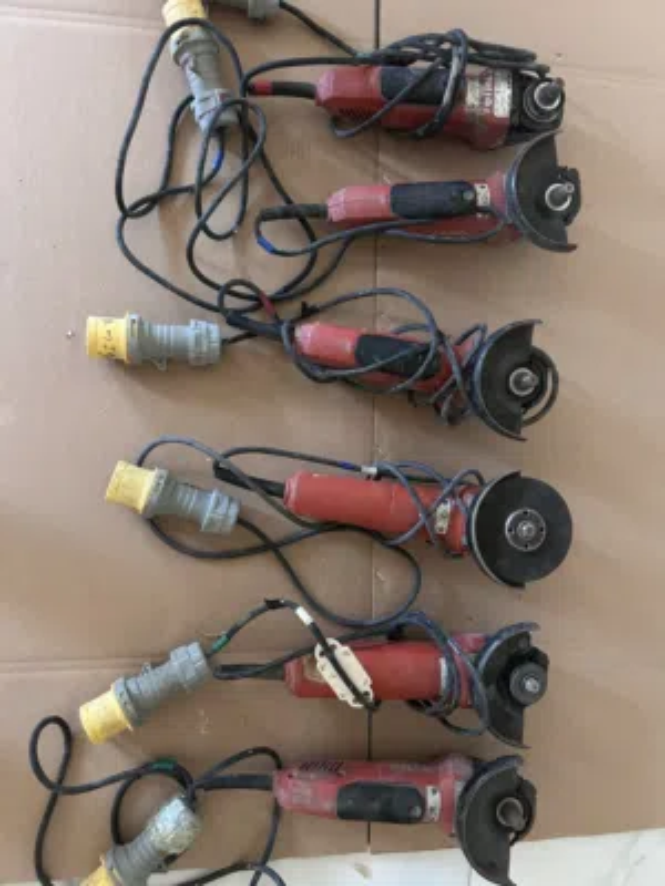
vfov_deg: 67.3
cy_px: 443
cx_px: 332
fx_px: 666
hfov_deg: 53.1
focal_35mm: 26
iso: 640
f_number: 1.5
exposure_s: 1/40
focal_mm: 5.7
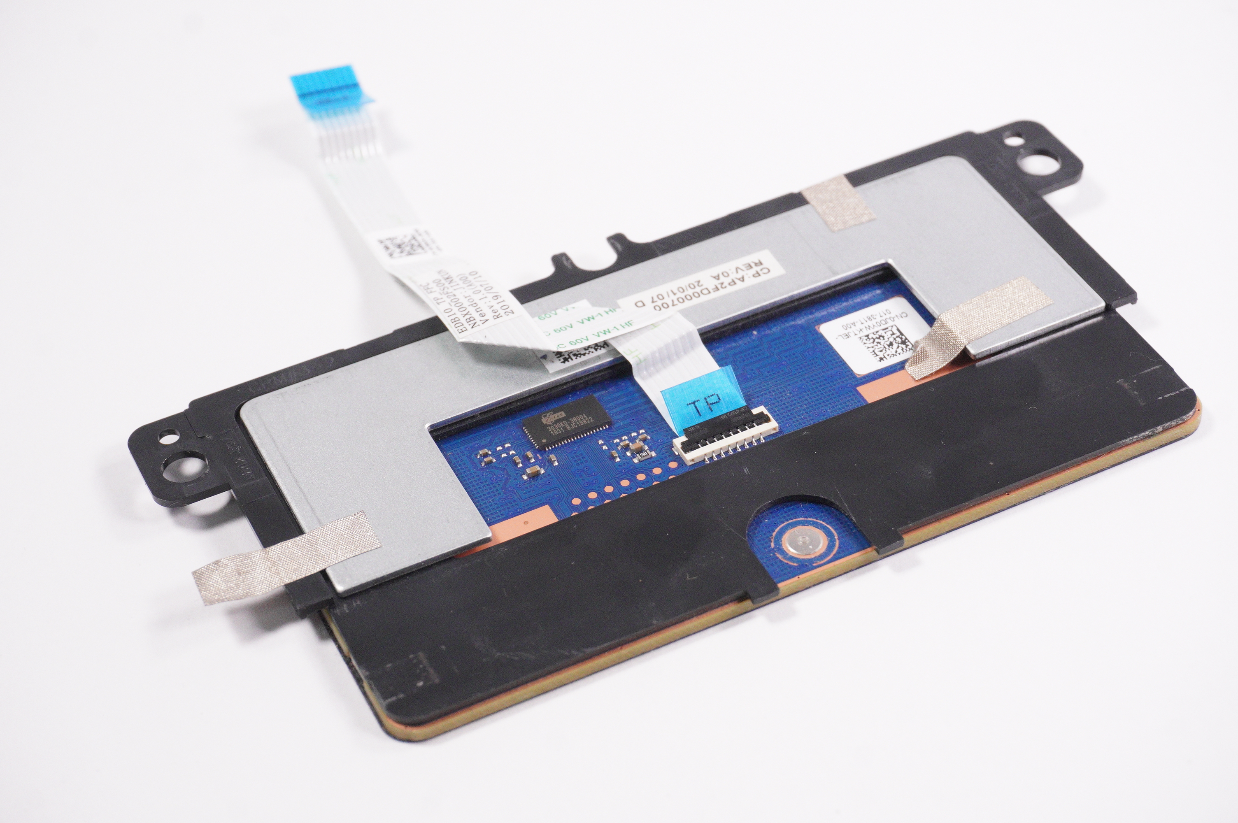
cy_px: 412
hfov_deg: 30.5
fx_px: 2268
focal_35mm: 66
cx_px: 619
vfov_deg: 20.6
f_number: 9
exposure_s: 1/500
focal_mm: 44
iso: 2500
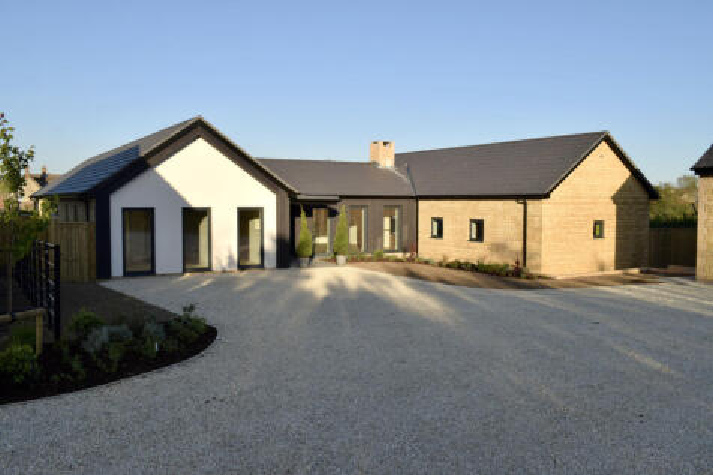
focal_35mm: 30
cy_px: 238
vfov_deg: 43.6
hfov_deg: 61.9
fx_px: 594
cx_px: 356
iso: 200
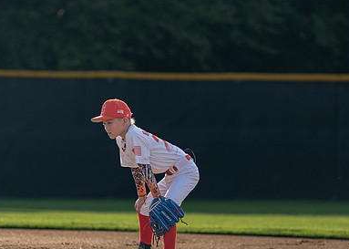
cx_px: 147
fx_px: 3803
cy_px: 181
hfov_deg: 5.3
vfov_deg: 3.7
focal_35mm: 384
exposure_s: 1/3200
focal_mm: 197
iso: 250
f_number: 2.8
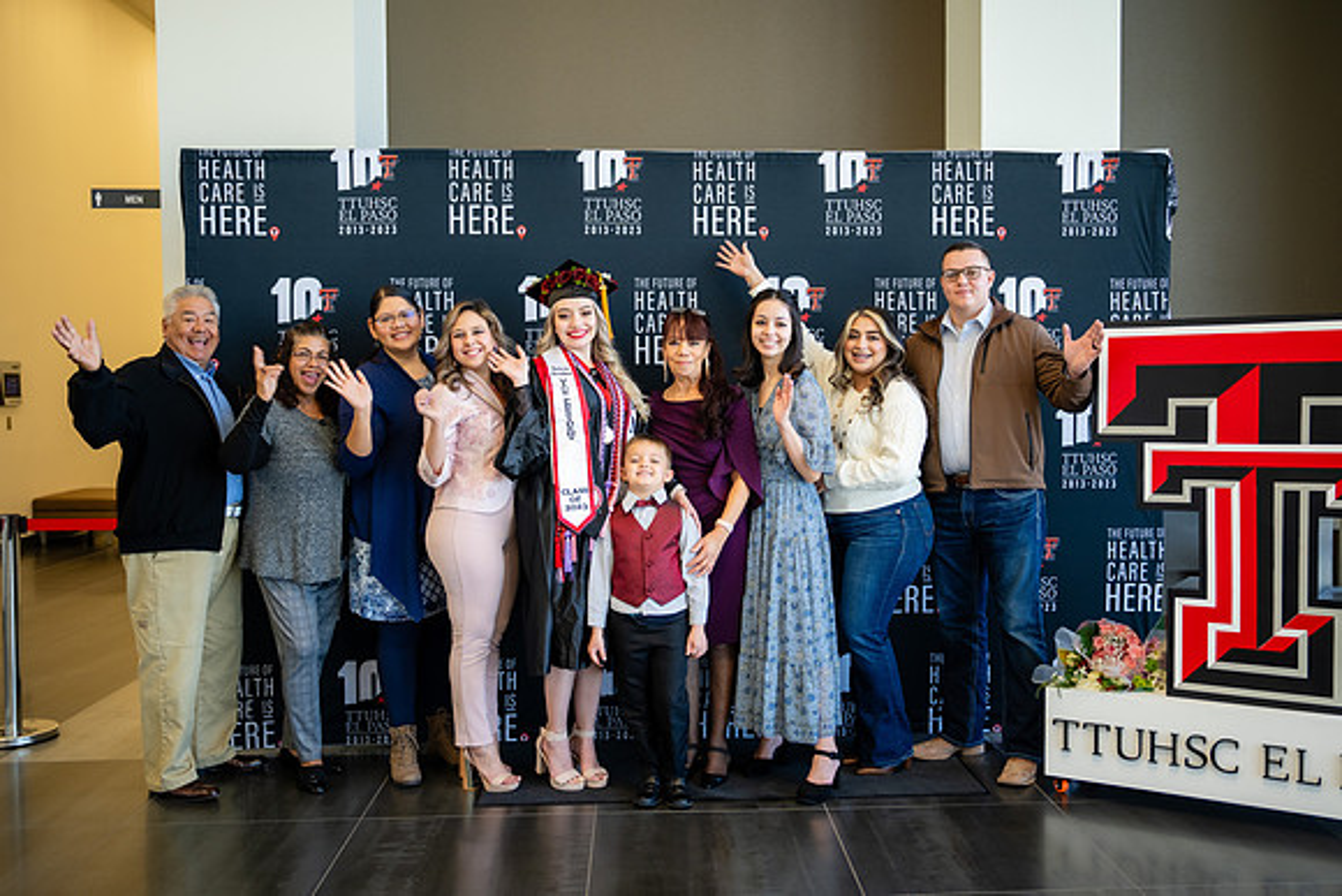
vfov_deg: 37.0
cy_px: 453
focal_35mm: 36
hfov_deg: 53.2
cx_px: 693
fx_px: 1338
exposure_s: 1/125
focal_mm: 32
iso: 500
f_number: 2.8
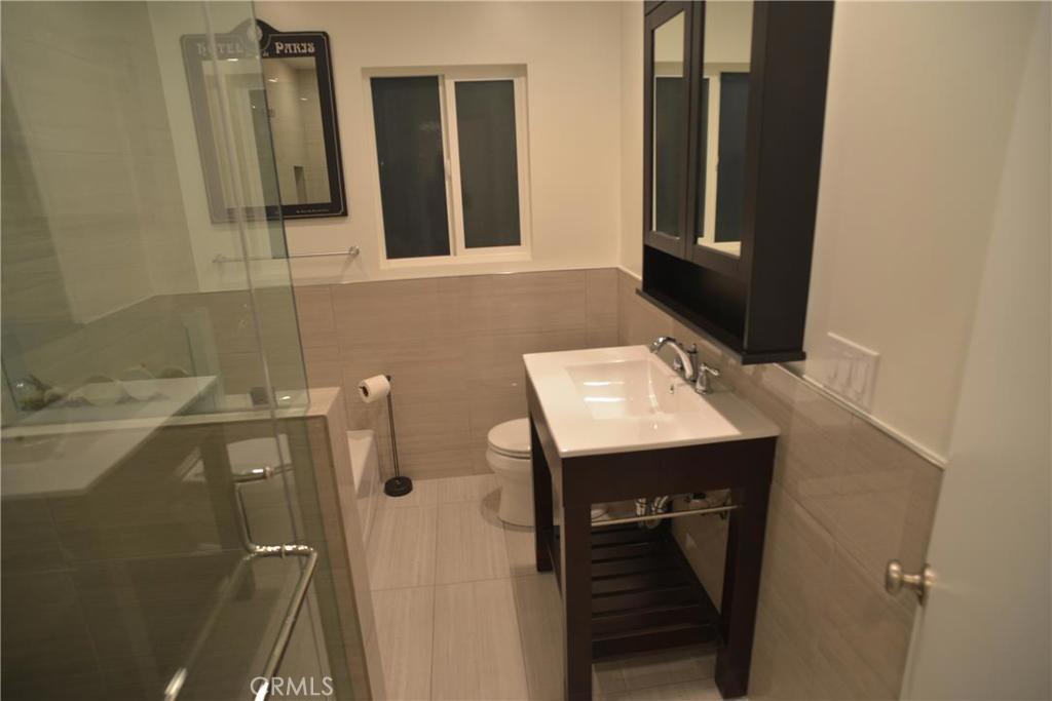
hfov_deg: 84.0
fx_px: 584
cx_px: 526
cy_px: 350
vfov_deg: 61.9
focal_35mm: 20
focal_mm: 20
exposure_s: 1/80
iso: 720
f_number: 5.6
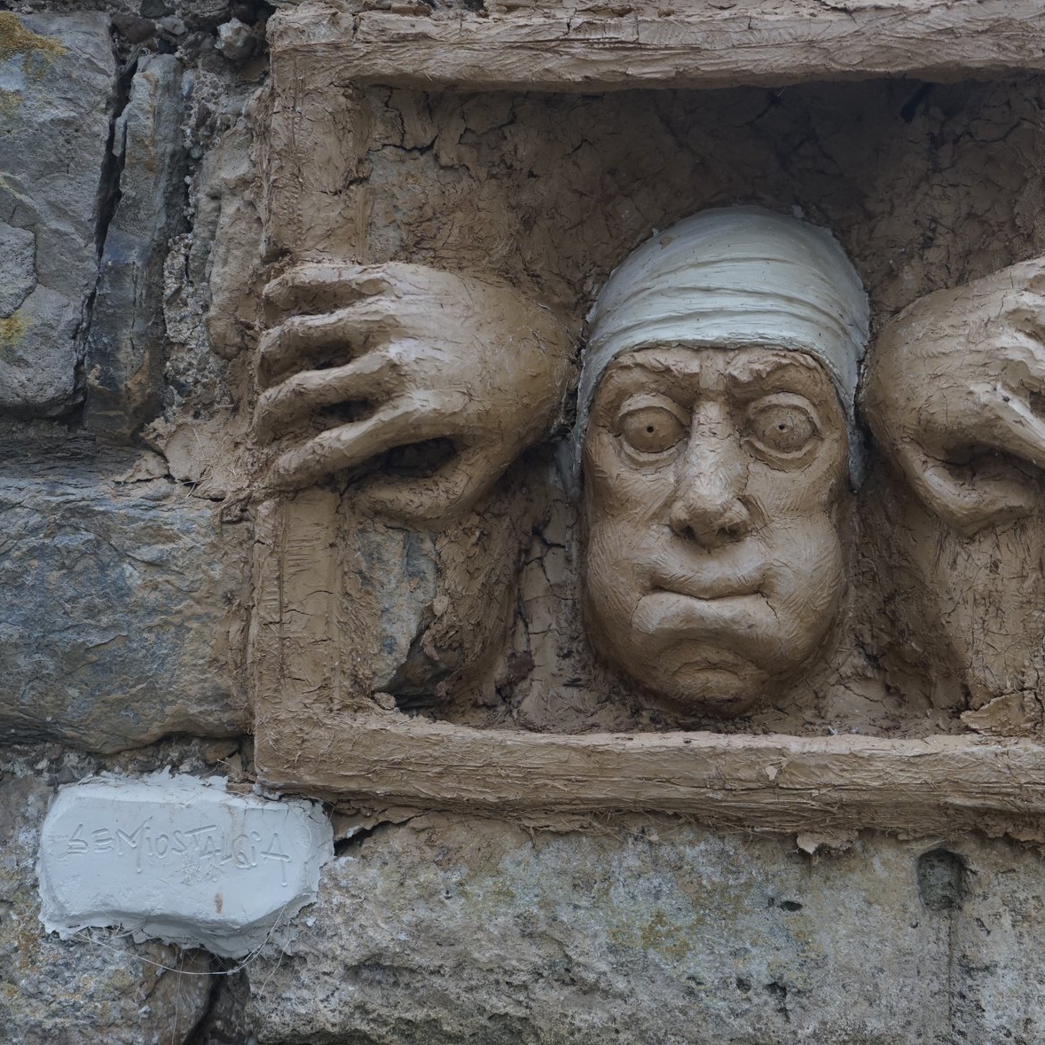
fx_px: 1844
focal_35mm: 54
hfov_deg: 31.5
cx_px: 627
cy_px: 500
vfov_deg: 31.6
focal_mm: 39
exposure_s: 1/160
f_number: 4
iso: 1000
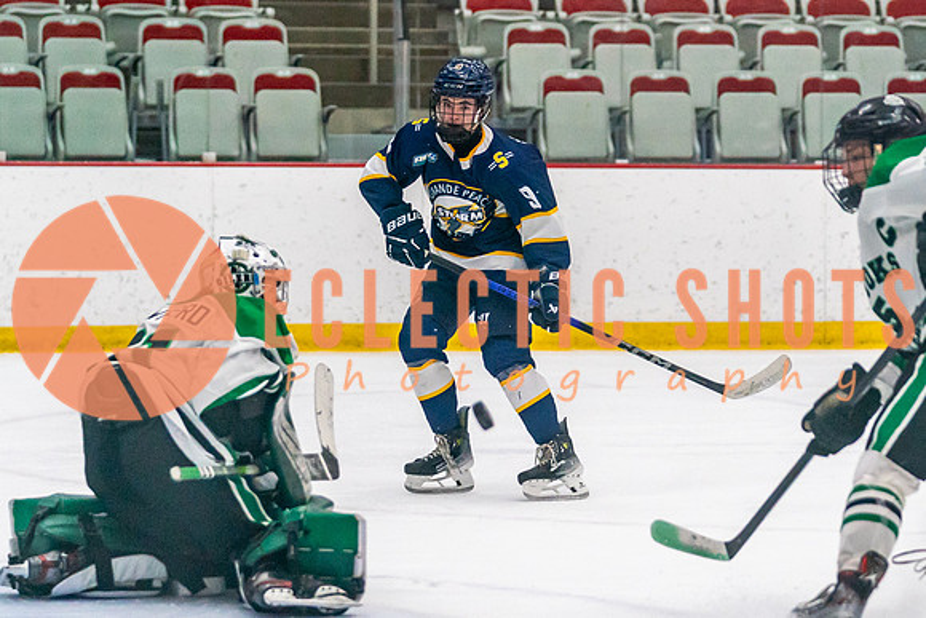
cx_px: 515
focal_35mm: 188
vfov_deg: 7.3
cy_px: 346
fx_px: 4831
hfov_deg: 10.9
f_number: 2.8
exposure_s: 1/1600
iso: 4000
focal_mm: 102
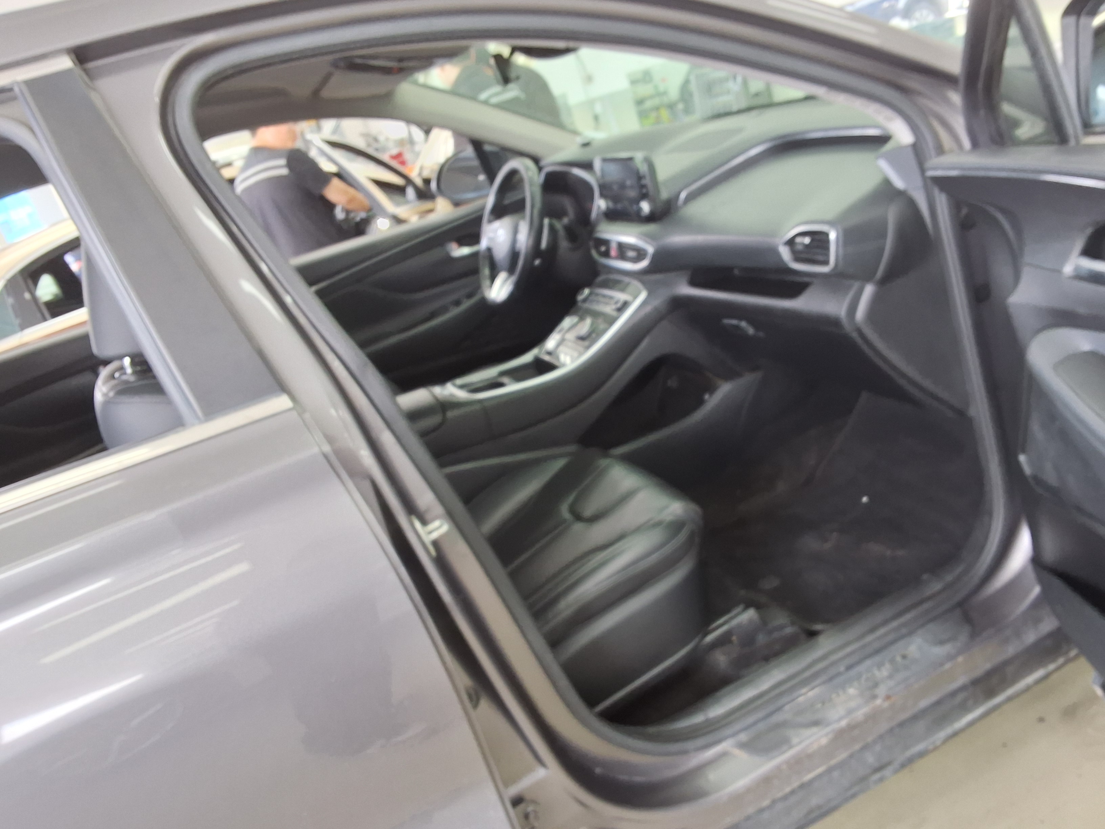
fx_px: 894
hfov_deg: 63.4
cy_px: 414
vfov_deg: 49.7
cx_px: 552
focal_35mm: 28
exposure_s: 1/60
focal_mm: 2.91
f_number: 1.9
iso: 50
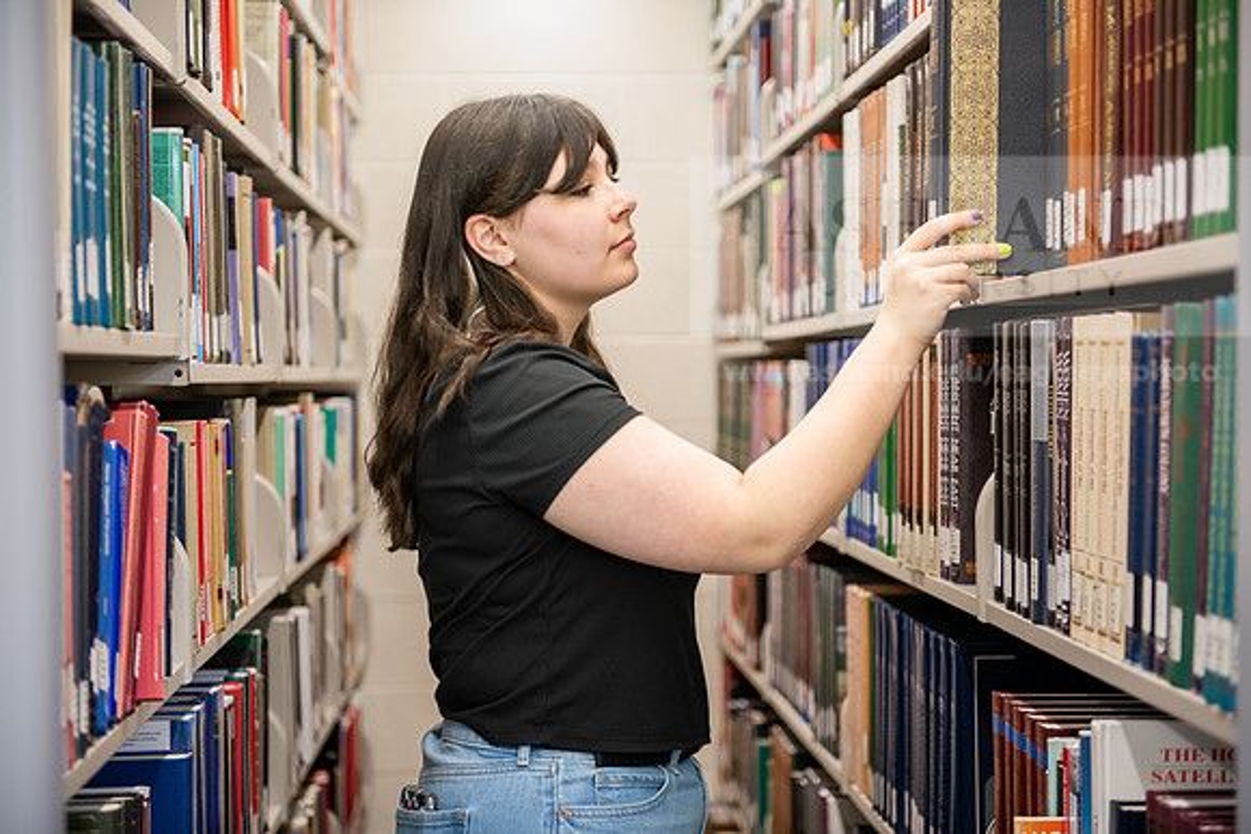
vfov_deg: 21.9
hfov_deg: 32.4
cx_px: 626
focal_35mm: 62
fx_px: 2155
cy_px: 417
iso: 1250
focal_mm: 62
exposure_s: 1/200
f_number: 2.8
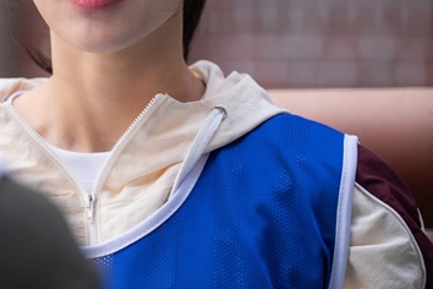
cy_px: 42
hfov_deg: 5.4
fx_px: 4558
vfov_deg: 3.6
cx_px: -109
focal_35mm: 379
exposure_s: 1/800
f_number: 2.8
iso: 800
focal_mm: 149
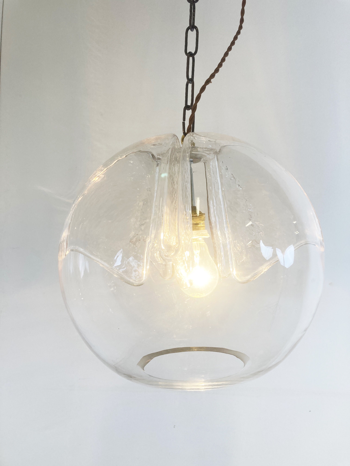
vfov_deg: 63.4
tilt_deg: +0.1
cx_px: 175
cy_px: 233
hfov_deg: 49.7
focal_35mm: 28
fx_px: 377
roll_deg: -2.7
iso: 50
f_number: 1.8
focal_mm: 3.99
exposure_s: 1/100
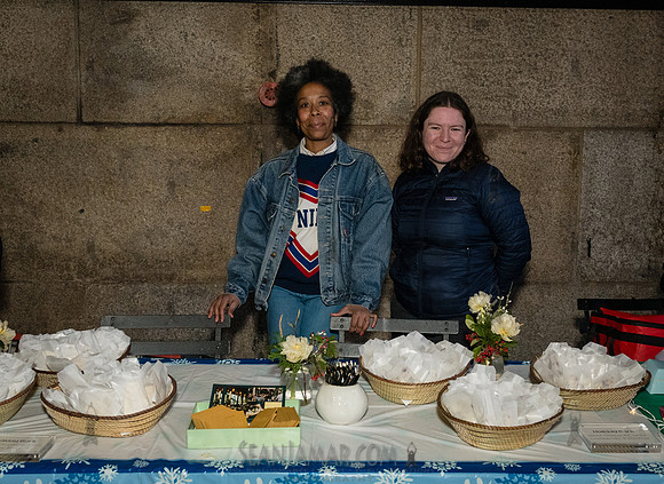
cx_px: 348
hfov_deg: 46.1
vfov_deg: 34.5
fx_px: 780
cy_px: 235
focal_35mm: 41
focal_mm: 26
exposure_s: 1/200
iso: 4000
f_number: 4.5
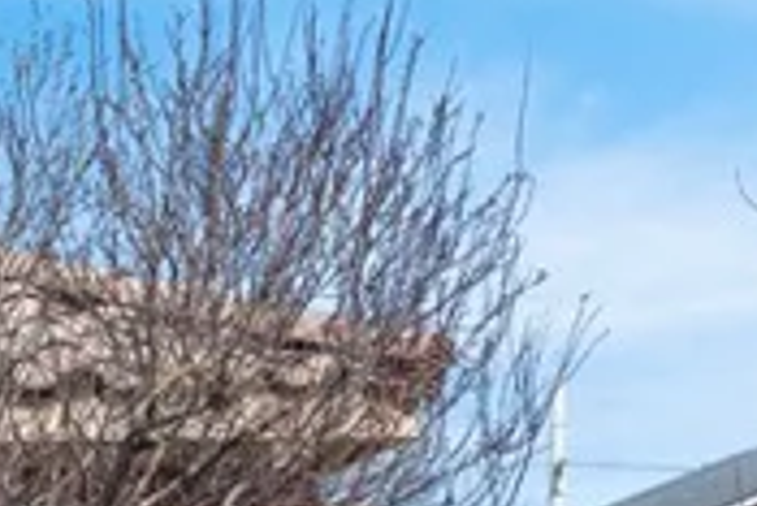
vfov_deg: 6.5
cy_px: 1049
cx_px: -978
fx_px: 4314
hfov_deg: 9.1
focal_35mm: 205
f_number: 9
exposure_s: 1/320
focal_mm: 35
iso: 100
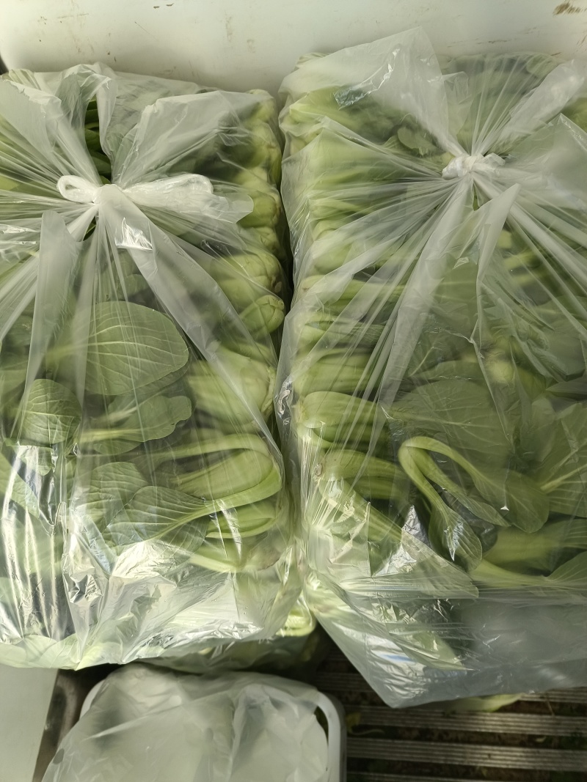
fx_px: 520
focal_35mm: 23
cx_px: 294
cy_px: 391
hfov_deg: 58.9
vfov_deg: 73.9
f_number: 1.88
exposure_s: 1/100
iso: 234
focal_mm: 5.59
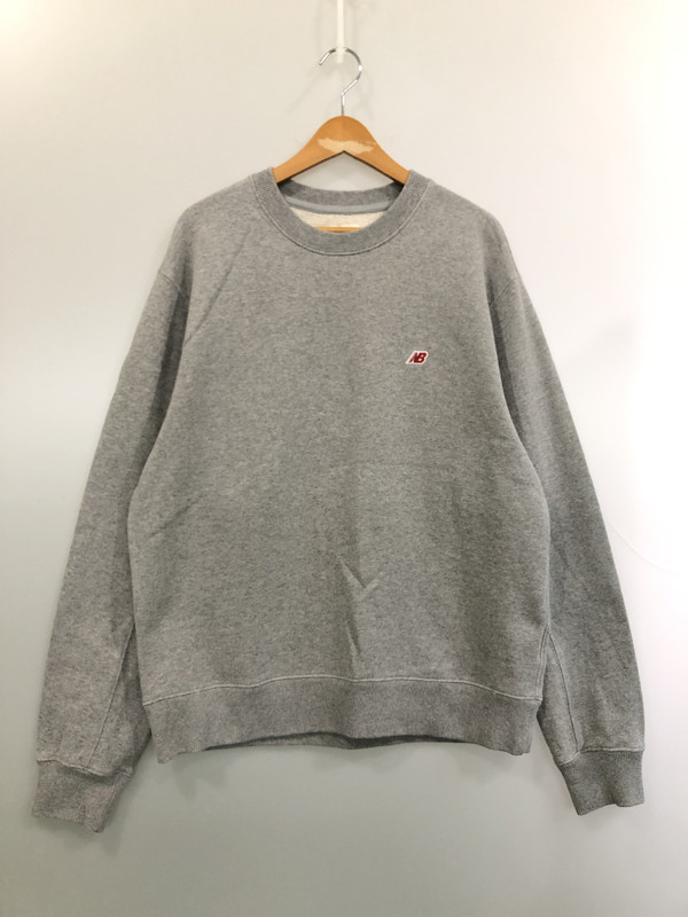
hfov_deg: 49.7
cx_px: 344
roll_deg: -0.4
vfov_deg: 63.4
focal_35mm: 28
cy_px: 458
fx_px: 742
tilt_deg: -20.0
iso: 40
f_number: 1.8
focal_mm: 3.99
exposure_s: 1/25
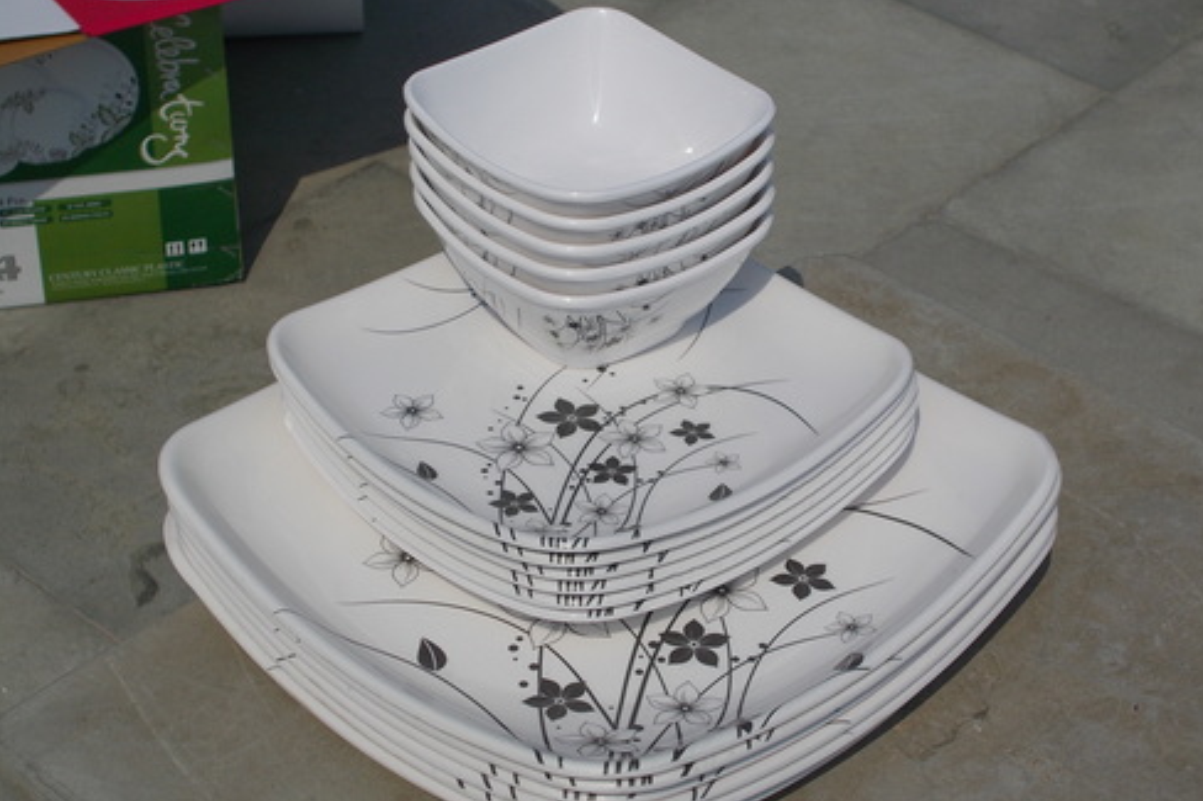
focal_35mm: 81
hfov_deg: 25.1
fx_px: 2706
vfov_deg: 16.8
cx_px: 611
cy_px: 415
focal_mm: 13.5
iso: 80
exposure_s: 1/250
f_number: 14.5
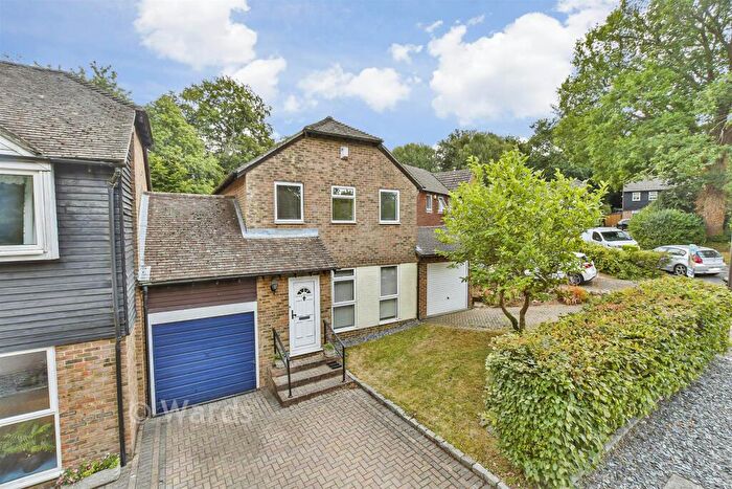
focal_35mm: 15
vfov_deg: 77.4
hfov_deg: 100.4
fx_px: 305
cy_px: 244
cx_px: 366
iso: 400
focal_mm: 10
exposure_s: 1/250
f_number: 8
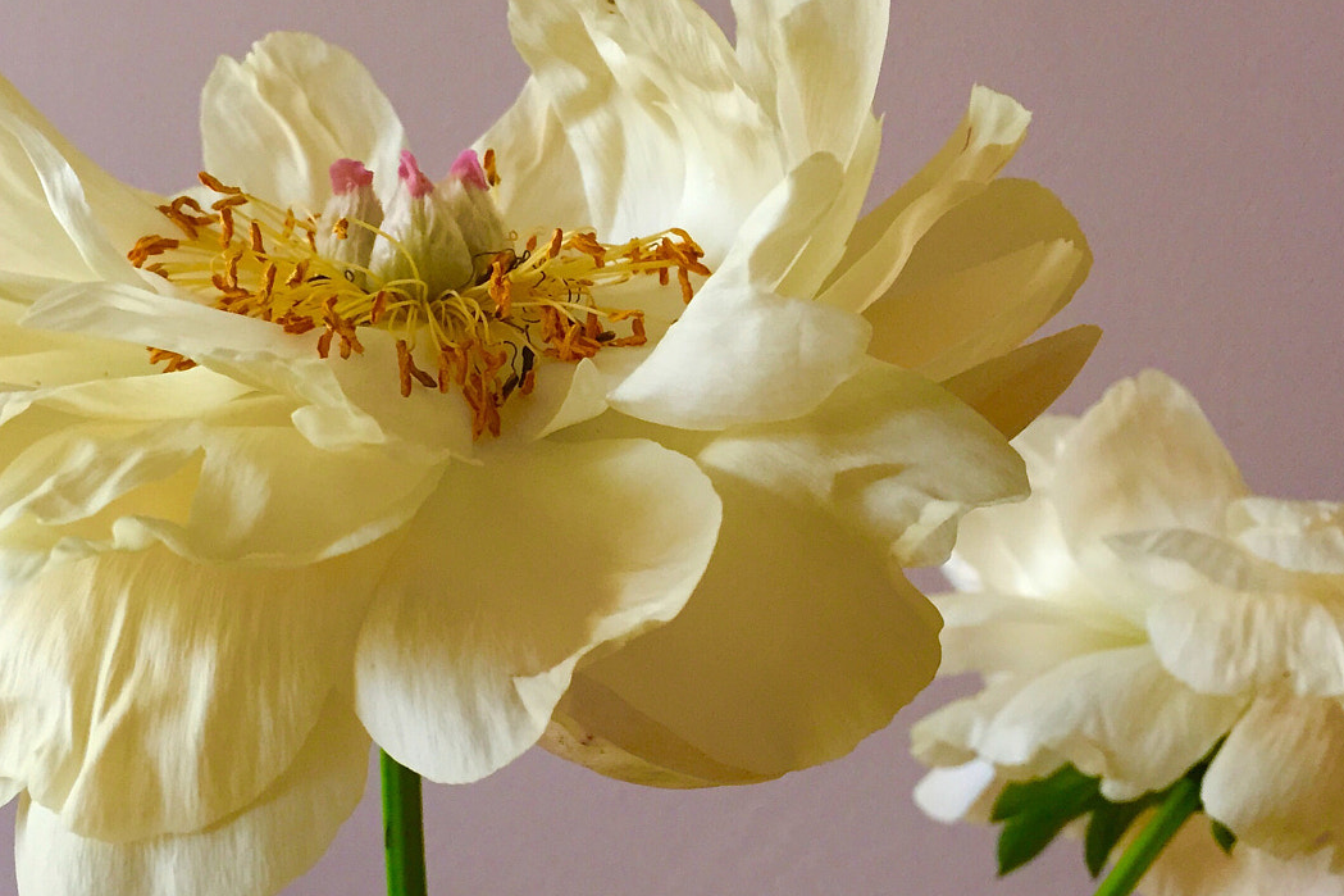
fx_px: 1717
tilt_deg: -11.3
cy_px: 537
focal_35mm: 46
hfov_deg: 42.7
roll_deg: +1.3
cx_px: 625
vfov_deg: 29.2
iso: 160
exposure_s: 1/33
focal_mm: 4.15
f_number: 2.2
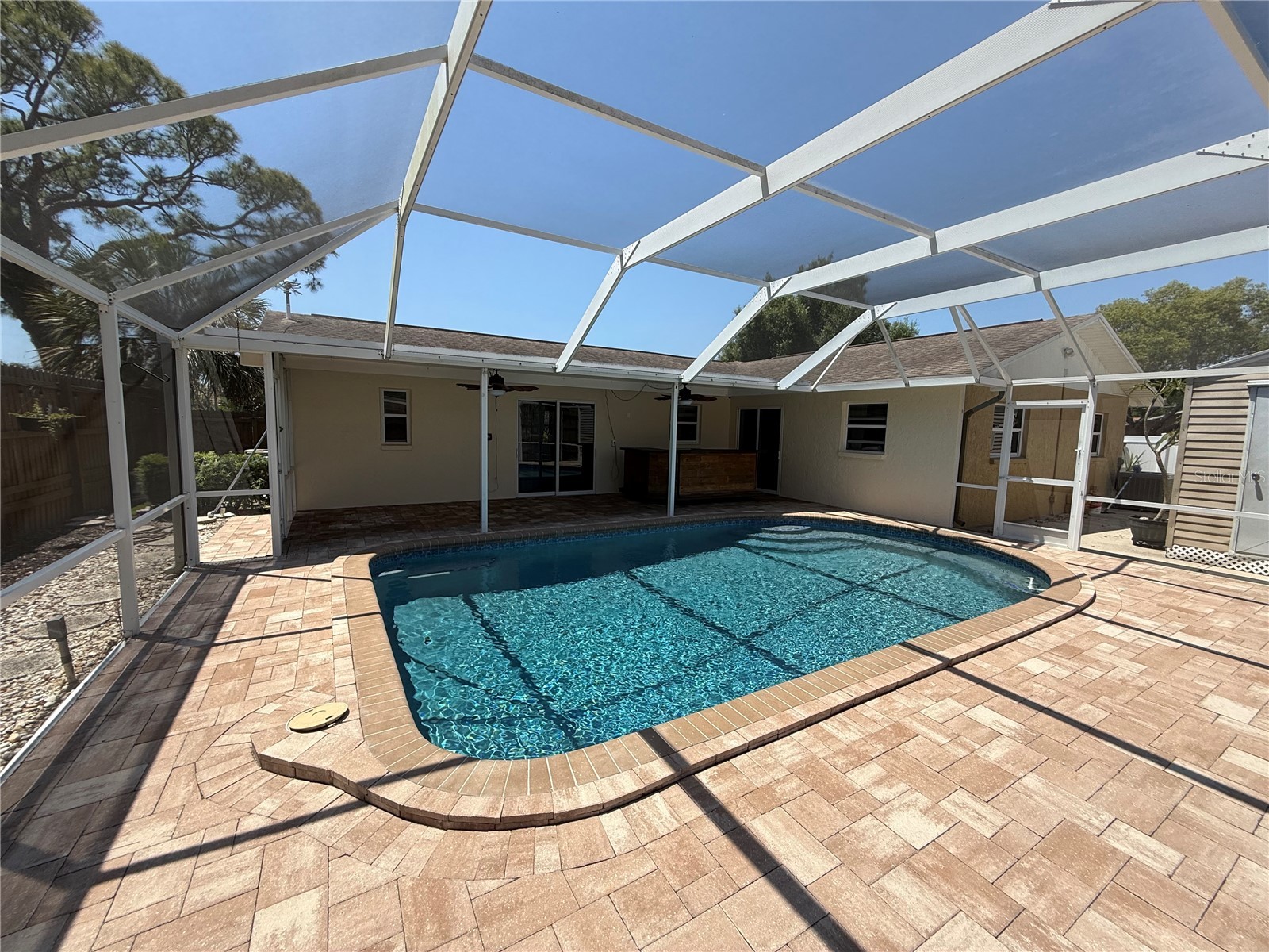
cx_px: 634
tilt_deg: -5.9
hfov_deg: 102.1
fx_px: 513
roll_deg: -1.8
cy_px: 476
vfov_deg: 85.7
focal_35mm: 14
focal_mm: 2.22
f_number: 2.2
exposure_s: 1/876
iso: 50
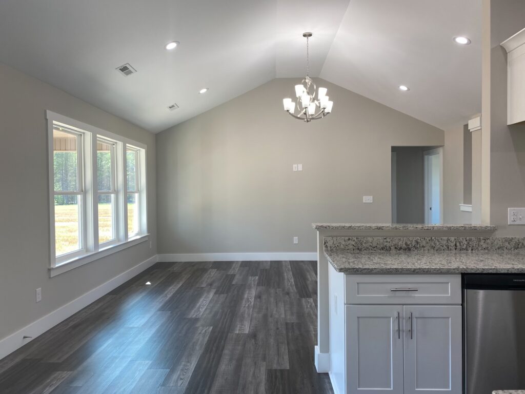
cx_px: 262
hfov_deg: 67.3
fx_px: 394
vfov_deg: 53.1
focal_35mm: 26
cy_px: 197
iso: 40
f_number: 1.8
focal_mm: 4.25
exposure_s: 1/120
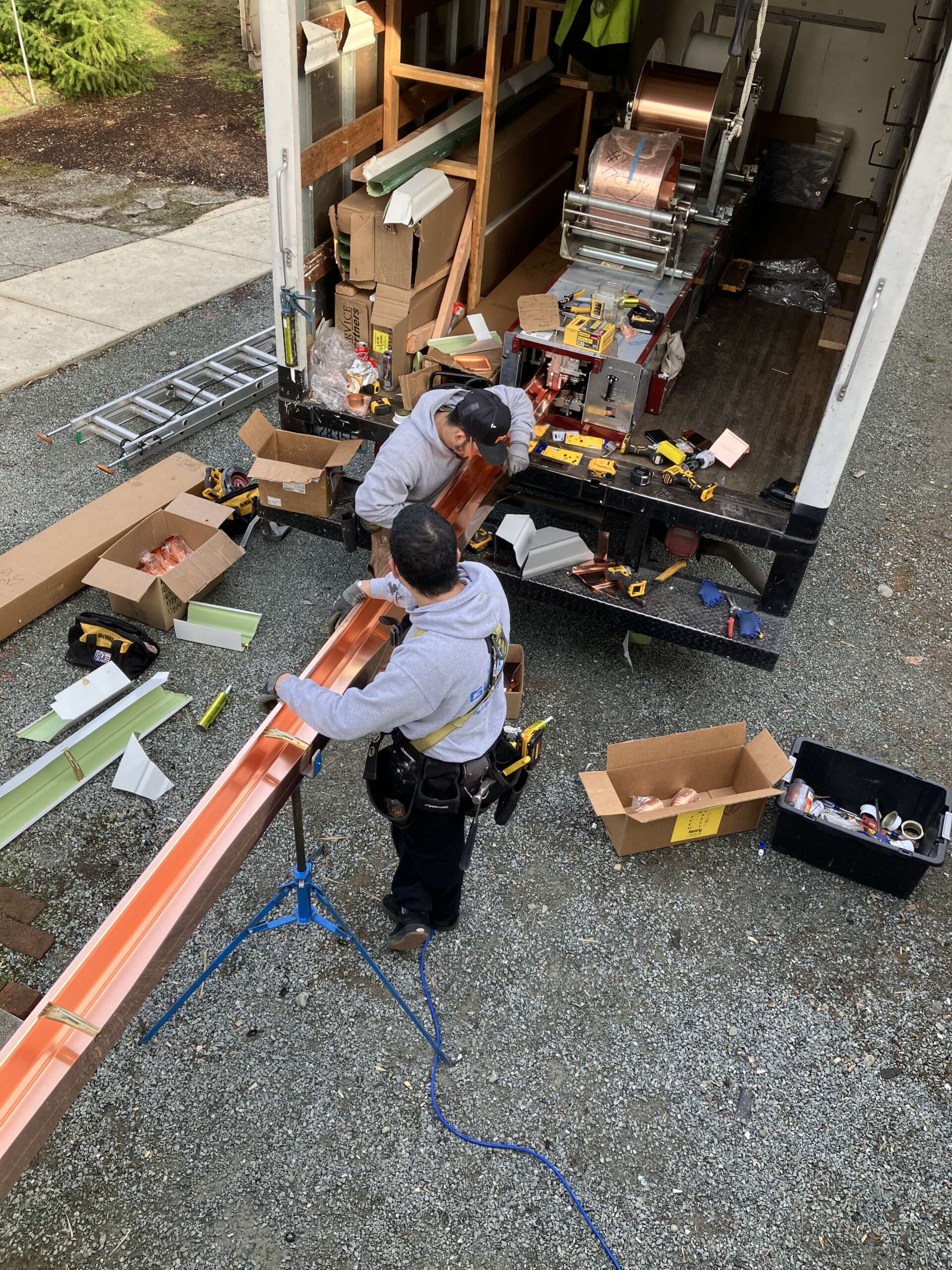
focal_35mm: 28
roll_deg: -5.3
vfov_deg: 63.4
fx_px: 1027
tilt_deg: -39.1
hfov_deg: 49.7
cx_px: 476
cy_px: 635
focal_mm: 3.99
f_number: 1.8
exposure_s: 1/121
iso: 32
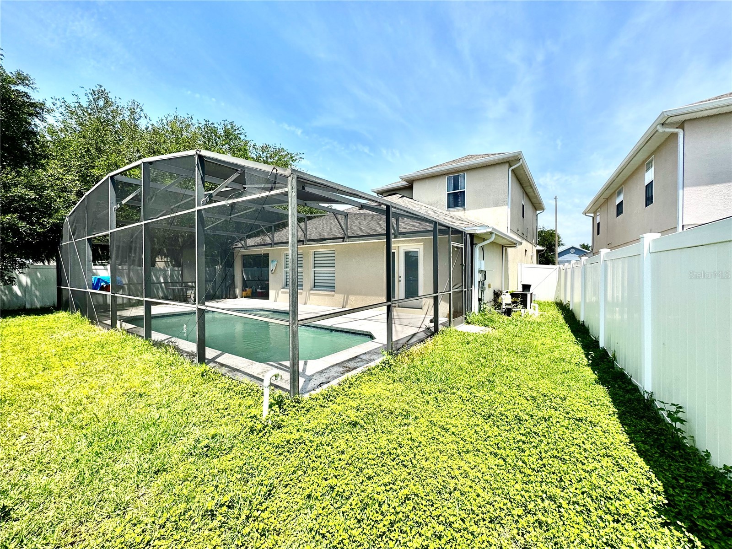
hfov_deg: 102.1
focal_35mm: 14
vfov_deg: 85.7
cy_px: 274
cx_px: 366
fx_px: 296
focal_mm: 2.22
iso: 50
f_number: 2.2
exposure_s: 1/1672
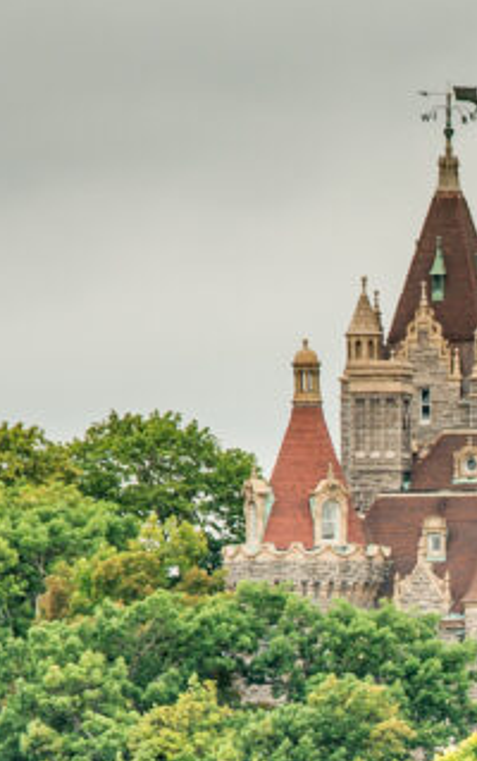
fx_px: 13676
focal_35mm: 659
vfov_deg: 3.2
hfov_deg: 2.0
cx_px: 828
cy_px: 797
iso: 200
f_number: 7.1
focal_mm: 135
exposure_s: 1/250
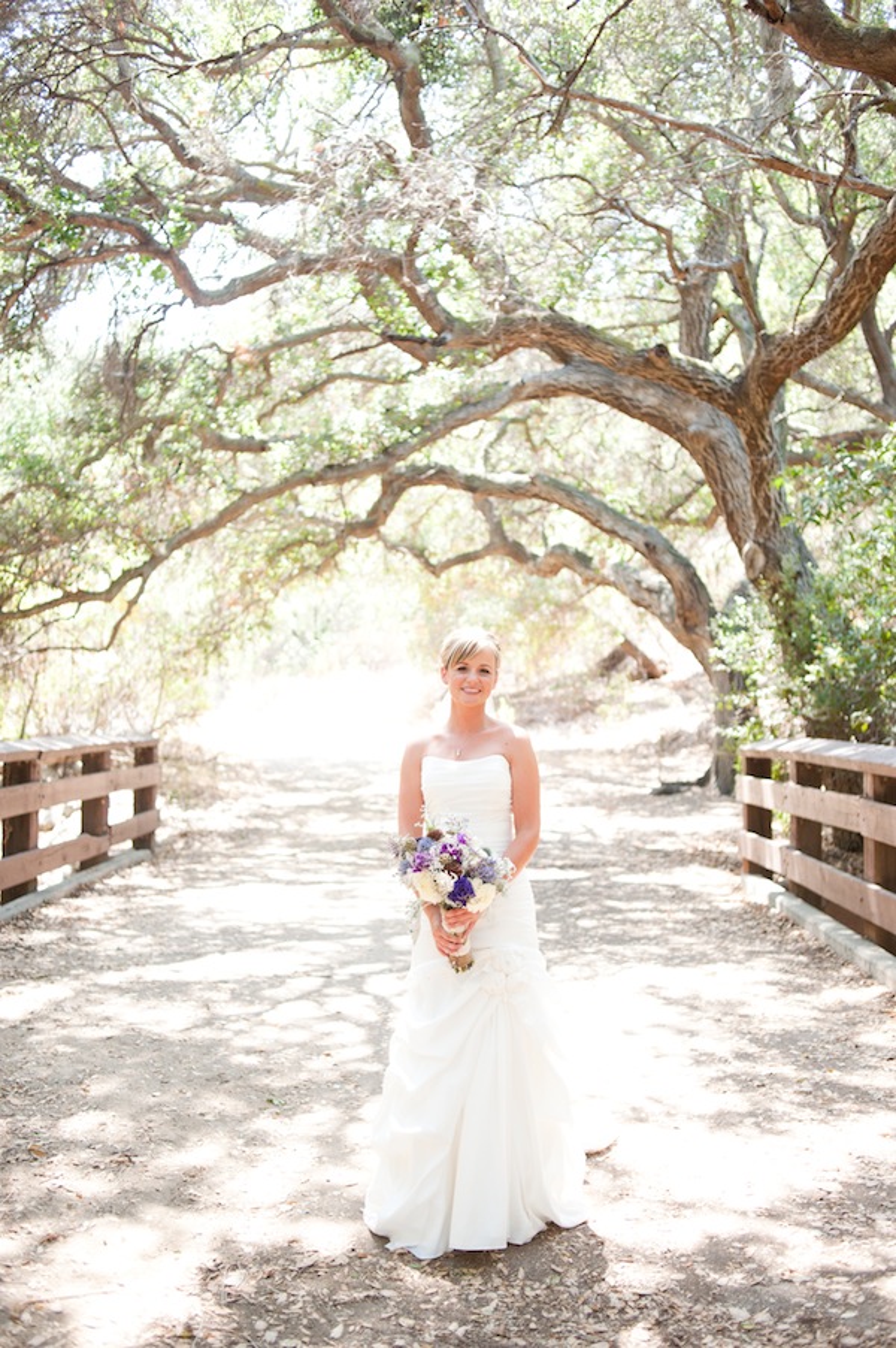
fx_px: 1309
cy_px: 674
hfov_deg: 37.8
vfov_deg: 54.5
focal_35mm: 35
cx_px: 448
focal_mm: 35
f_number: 2.8
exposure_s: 1/250
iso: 320
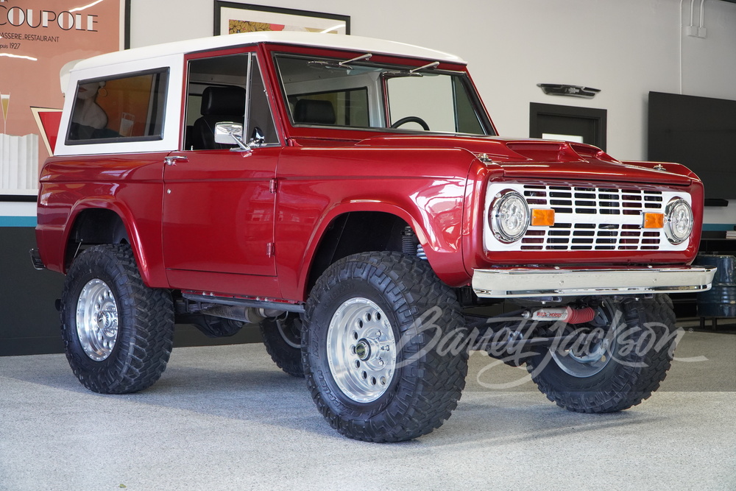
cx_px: 368
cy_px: 246
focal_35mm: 62
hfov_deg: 32.6
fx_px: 1257
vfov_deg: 22.1
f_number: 6.3
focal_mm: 41
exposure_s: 1/80
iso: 1600
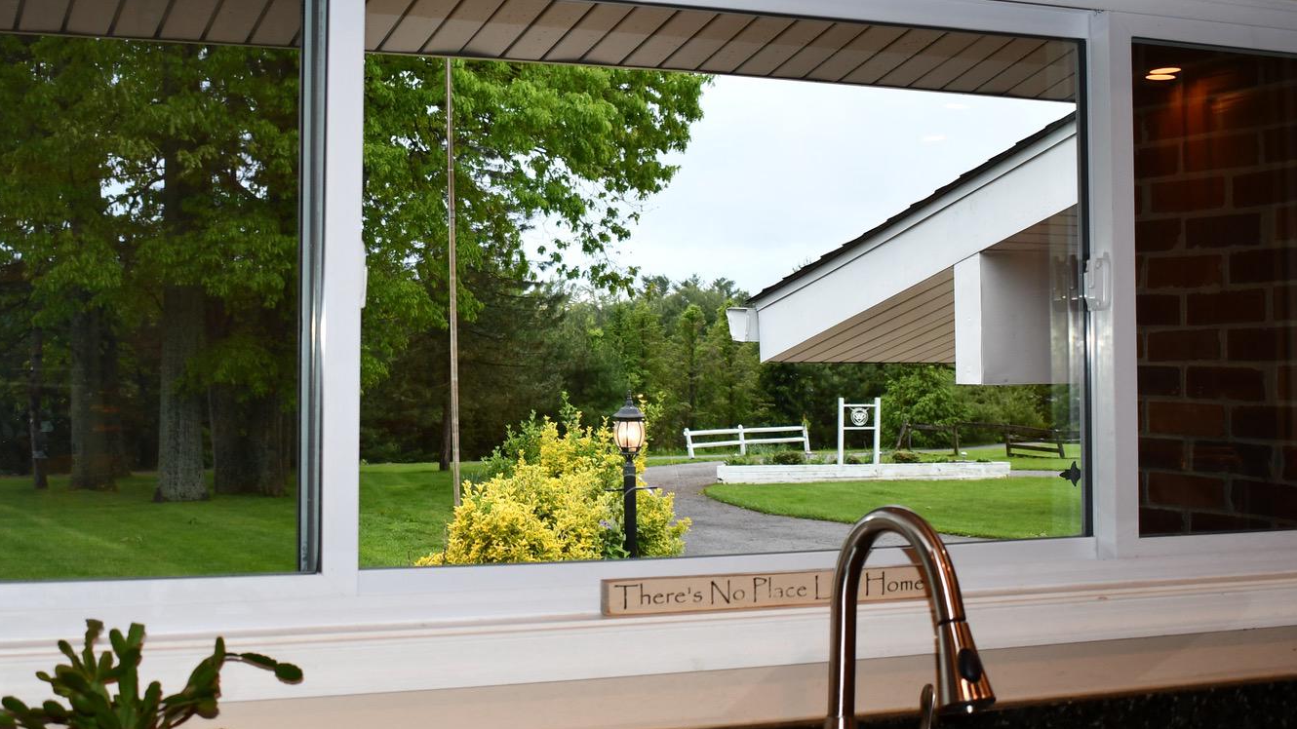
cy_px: 274
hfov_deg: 41.2
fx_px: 1719
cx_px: 526
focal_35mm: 50
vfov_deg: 23.9
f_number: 3.8
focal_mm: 21
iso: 400
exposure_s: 1/100
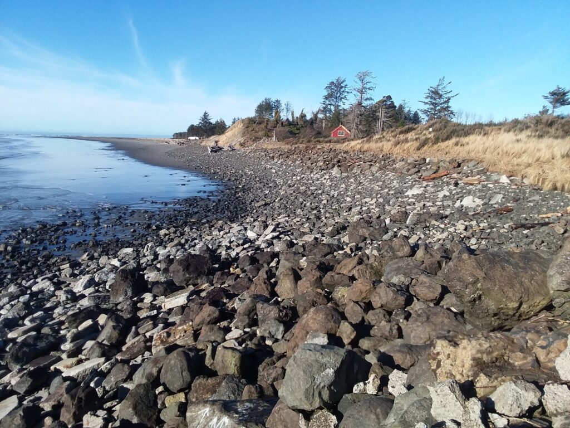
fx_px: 445
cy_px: 214
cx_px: 285
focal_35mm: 27
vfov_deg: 51.4
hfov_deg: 65.3
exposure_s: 1/1468
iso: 50
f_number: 1.9
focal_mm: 2.91
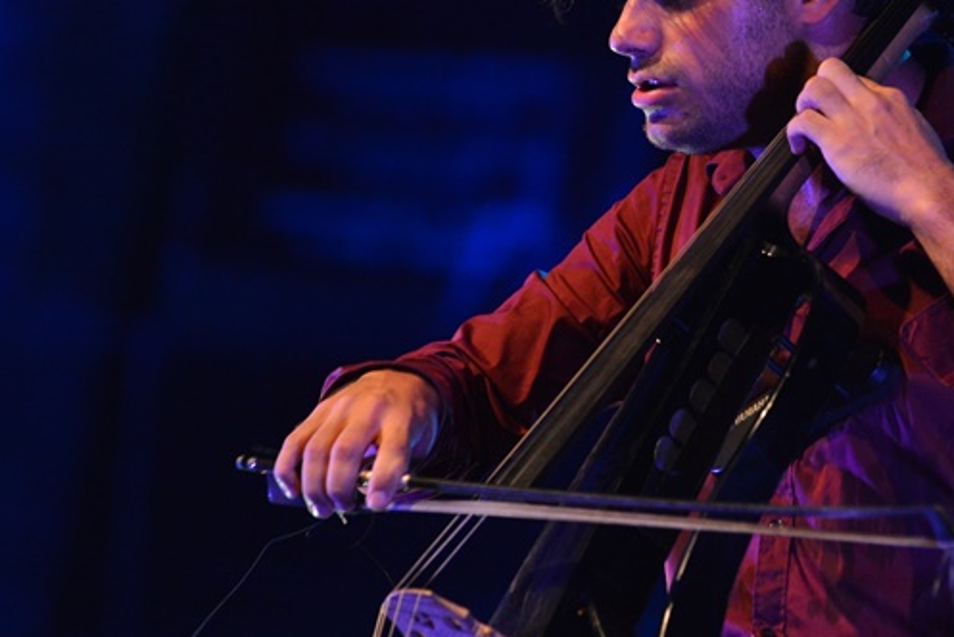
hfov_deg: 6.7
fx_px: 8166
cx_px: 799
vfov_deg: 4.5
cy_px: 164
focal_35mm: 308
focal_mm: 170
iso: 3200
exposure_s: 1/320
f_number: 4
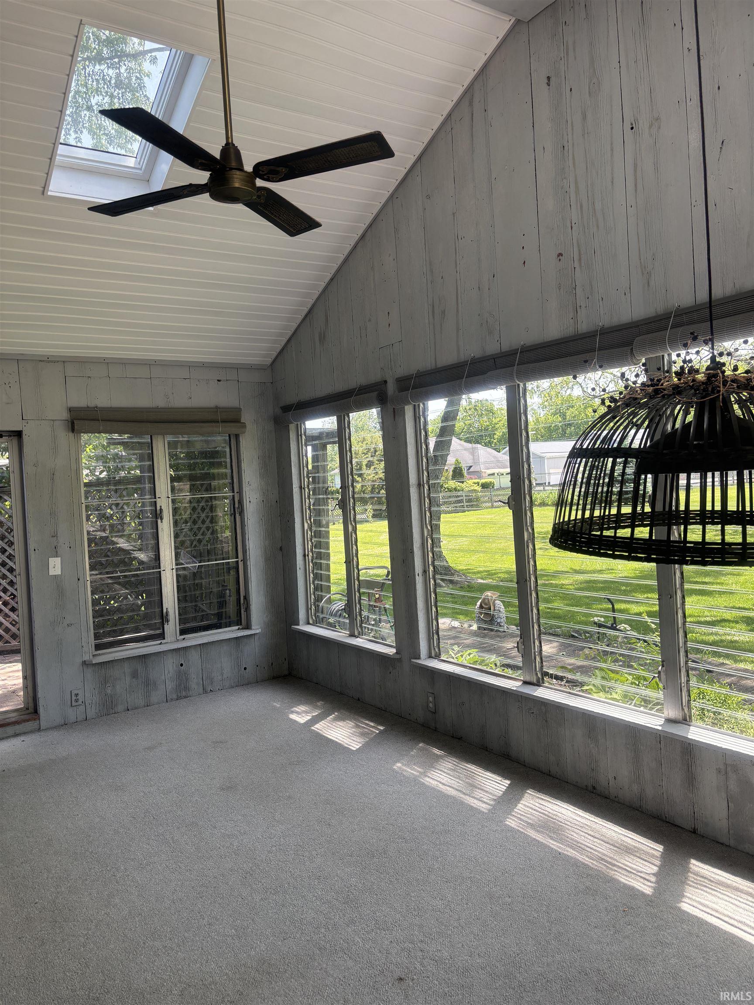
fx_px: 755
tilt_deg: +0.6
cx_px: 377
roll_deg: +4.2
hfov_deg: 53.1
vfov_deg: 67.3
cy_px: 502
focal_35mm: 26
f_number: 1.6
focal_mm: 5.96
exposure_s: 1/215
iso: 40
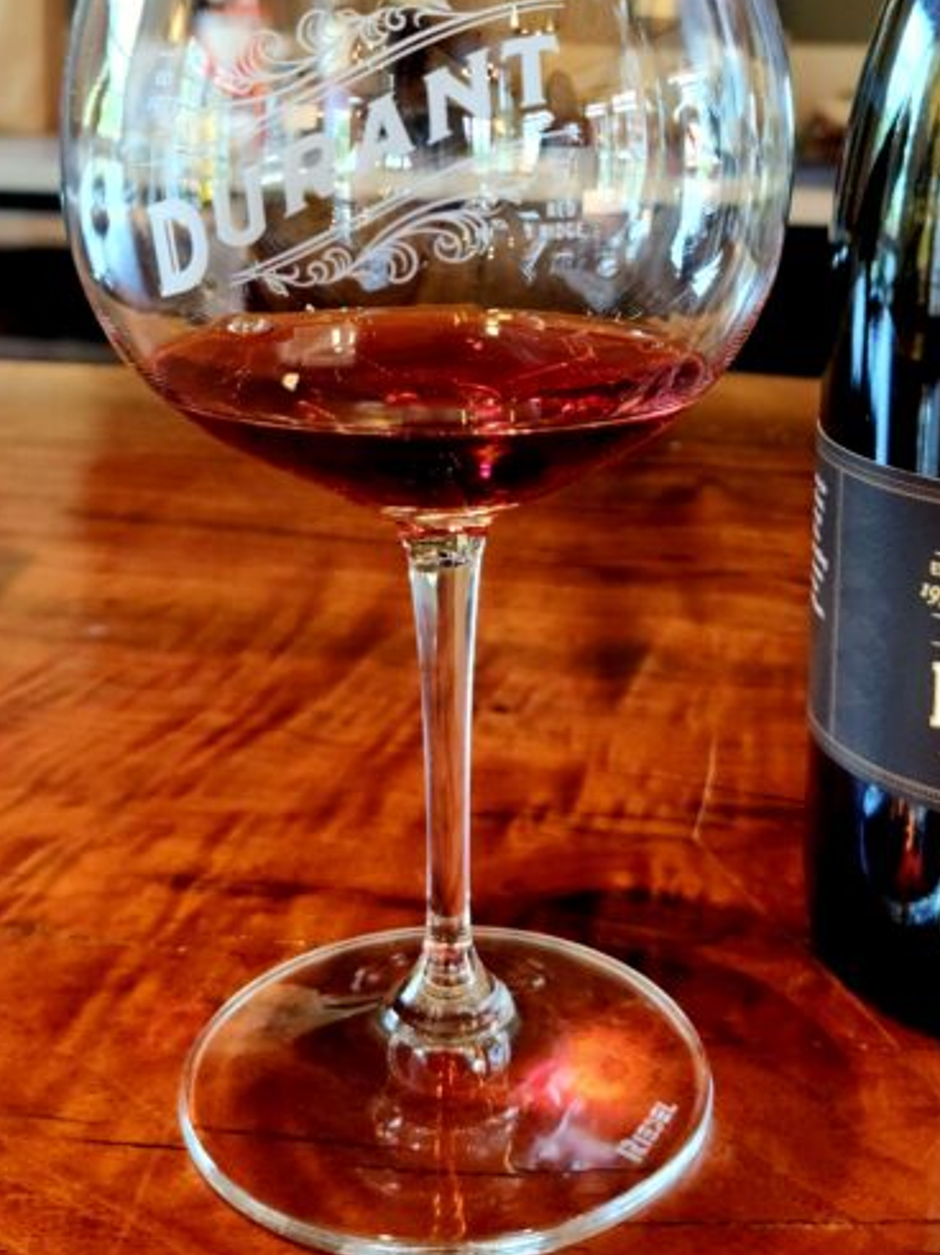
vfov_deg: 38.0
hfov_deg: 30.2
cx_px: 539
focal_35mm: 48
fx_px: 1739
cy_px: 220
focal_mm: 5.4
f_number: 1.8
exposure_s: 1/60.2
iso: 200
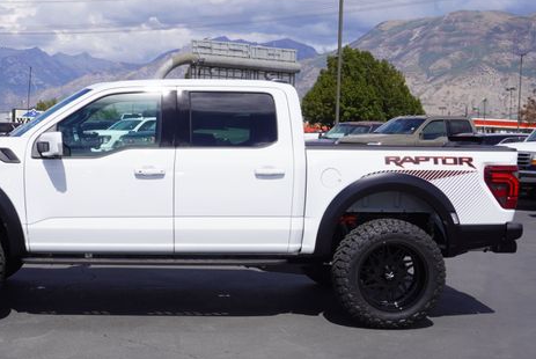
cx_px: 184
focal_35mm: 58
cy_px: 222
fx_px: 865
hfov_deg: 34.2
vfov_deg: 23.4
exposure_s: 1/200
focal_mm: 28
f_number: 11
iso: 100
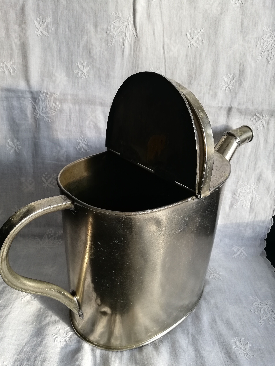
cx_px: 138
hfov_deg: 53.1
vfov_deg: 67.3
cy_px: 183
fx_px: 275
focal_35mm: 26
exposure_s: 1/50
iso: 100
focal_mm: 3.81
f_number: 2.2
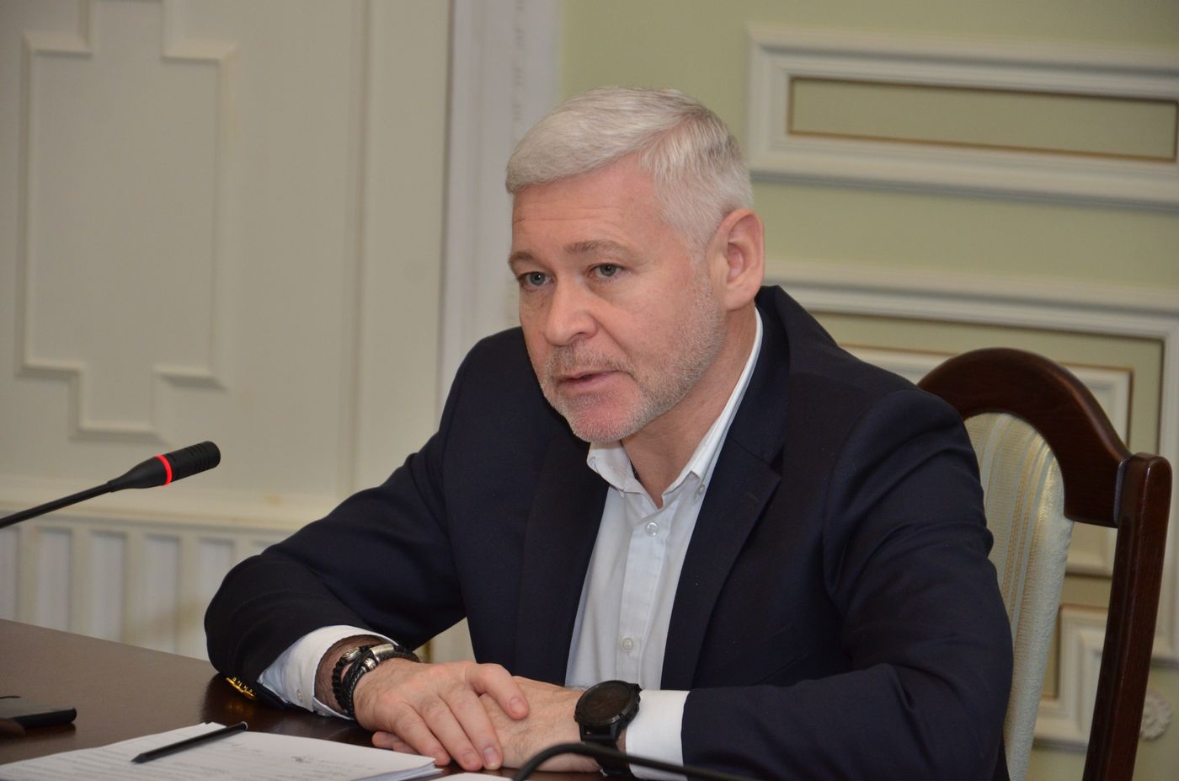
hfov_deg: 13.1
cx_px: 590
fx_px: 5147
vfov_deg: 8.7
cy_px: 390
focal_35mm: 158
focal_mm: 105
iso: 800
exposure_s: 1/200
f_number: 5.6
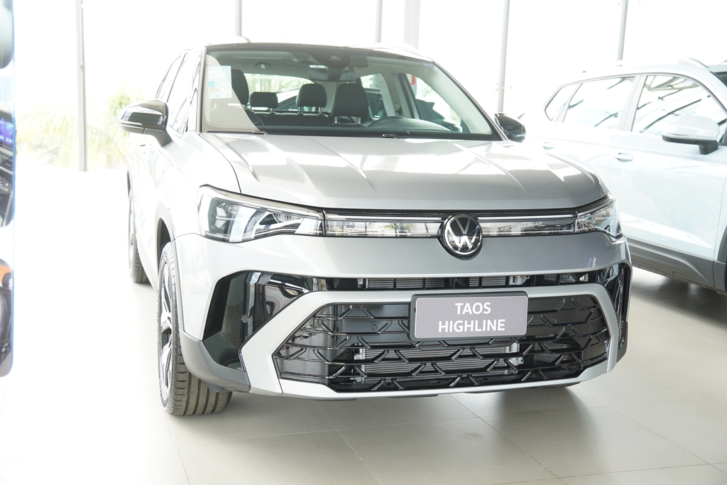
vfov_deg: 31.9
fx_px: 848
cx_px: 364
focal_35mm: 42
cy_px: 242
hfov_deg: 46.4
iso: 160
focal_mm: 28
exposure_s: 1/60
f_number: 3.2
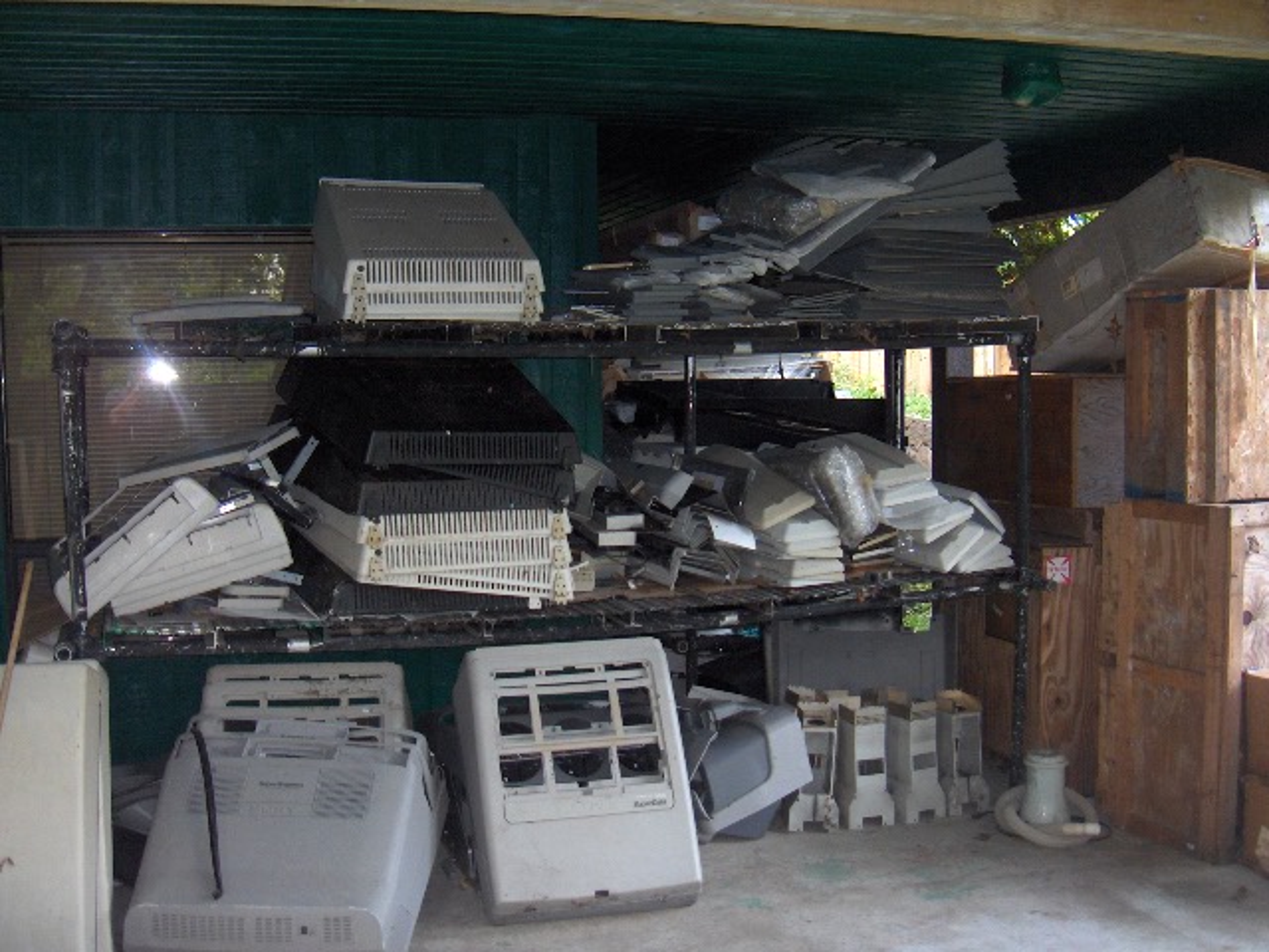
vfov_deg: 36.8
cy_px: 476
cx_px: 634
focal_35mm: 39
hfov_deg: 47.9
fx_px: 1430
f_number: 2.8
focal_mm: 8
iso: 100
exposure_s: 1/60
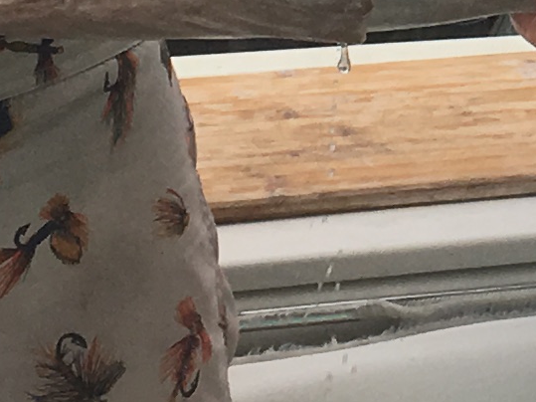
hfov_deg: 8.7
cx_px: 970
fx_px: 3359
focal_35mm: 217
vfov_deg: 6.6
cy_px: -444
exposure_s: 1/437
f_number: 2.2
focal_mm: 4.15
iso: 25
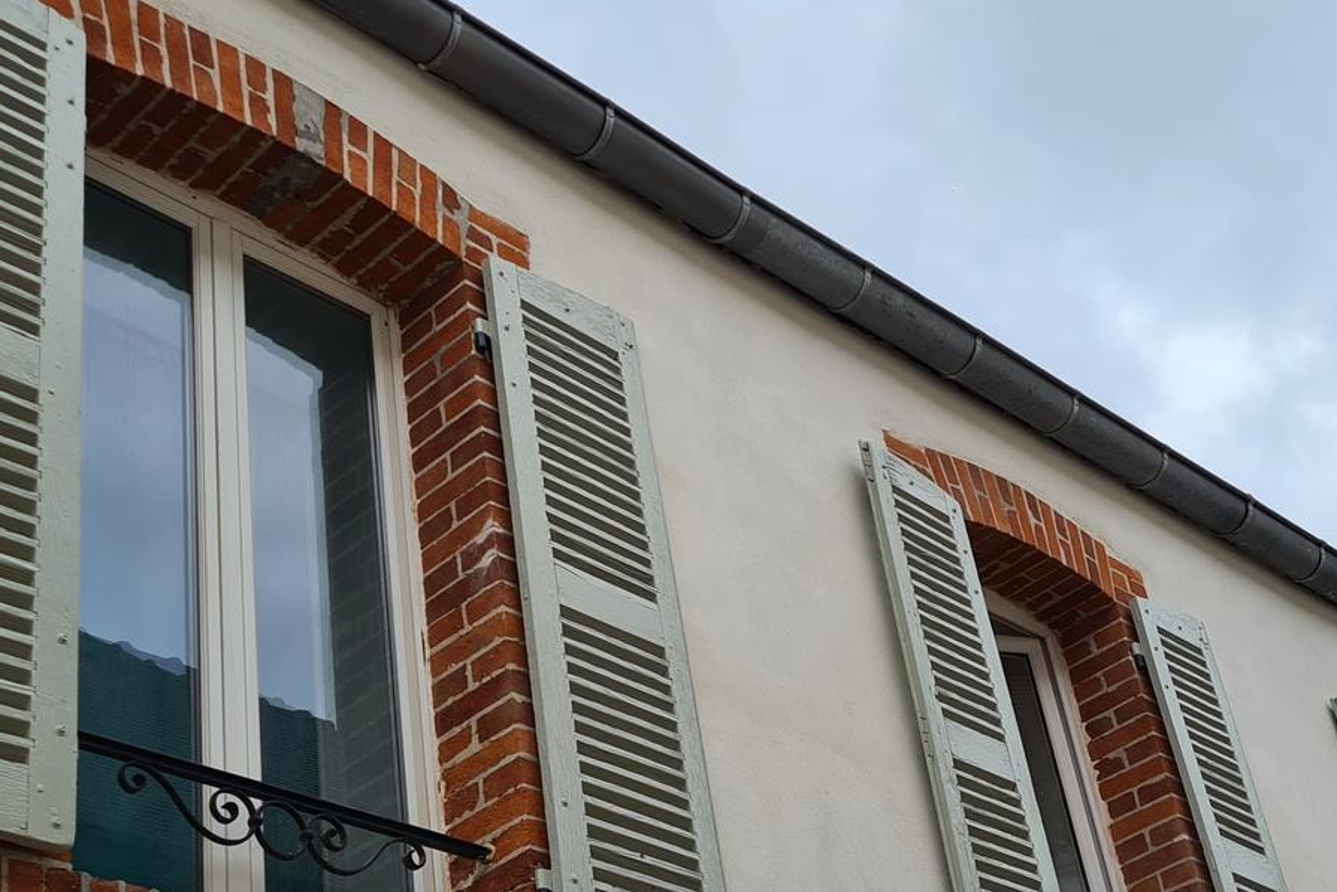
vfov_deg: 23.3
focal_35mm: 58
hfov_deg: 34.5
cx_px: 653
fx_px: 2154
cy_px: 563
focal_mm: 5.4
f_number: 1.8
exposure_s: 1/1104
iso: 50
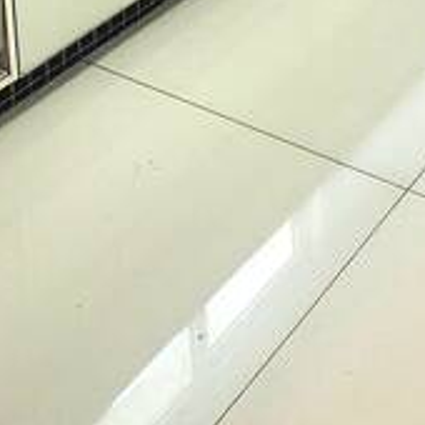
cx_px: 425
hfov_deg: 22.7
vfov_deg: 17.3
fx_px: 1014
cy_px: -422
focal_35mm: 73
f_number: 2.2
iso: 80
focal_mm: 2.2
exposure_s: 1/120
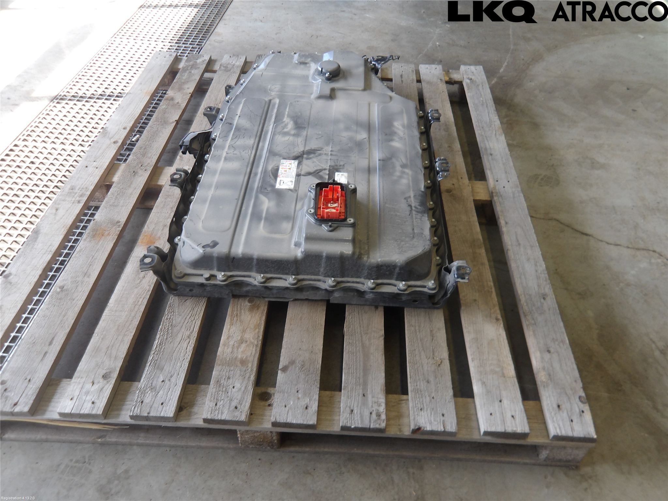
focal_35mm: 27
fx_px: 521
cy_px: 250
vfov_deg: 51.4
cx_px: 334
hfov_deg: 65.3
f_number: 3
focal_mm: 4.9
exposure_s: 1/60
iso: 132
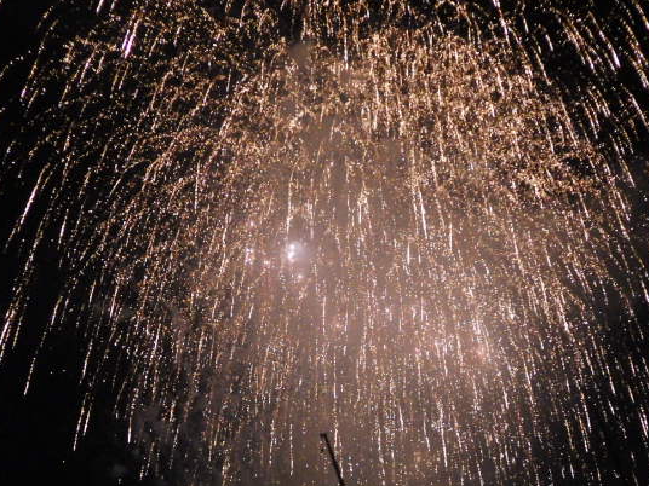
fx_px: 694
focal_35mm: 37
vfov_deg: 38.5
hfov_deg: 50.1
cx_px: 357
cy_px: 287
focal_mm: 5.5
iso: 1600
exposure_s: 1/25
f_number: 2.3
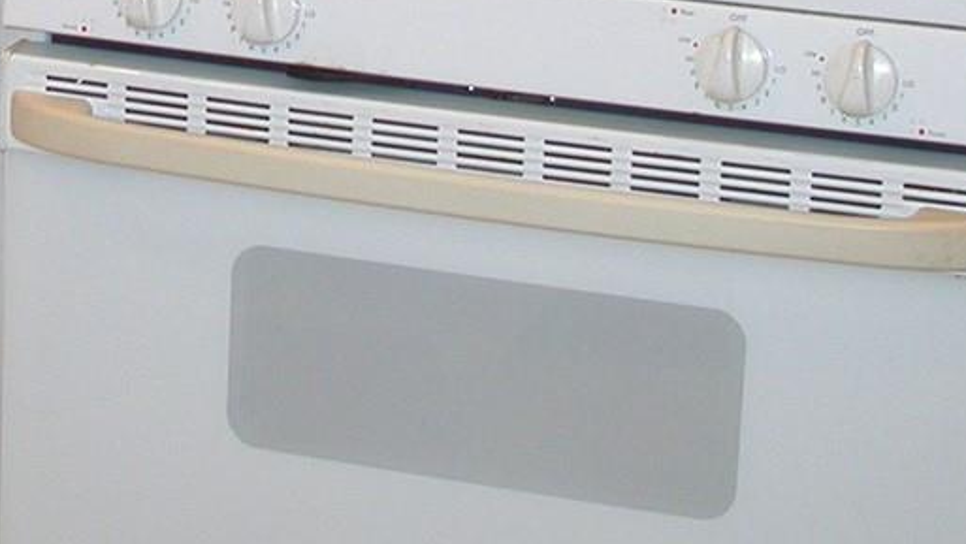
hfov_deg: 16.2
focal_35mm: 129
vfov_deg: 8.9
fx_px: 3305
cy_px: -493
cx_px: -30
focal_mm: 7.85
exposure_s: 1/30
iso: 100
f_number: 2.6
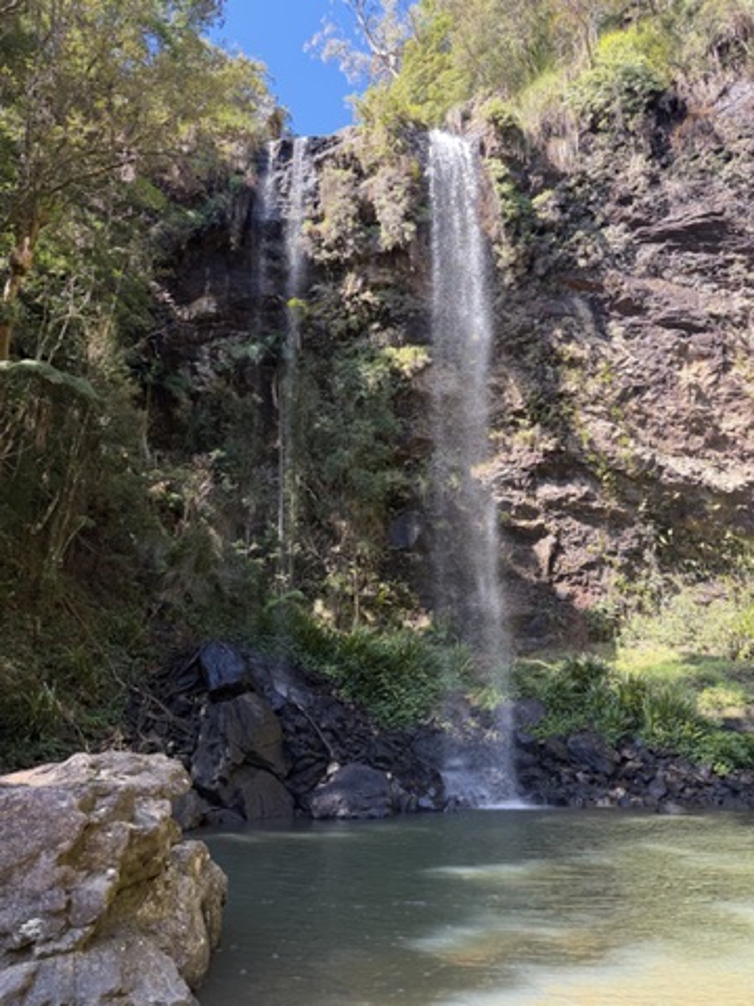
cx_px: 377
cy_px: 503
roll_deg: +0.1
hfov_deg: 56.8
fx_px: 697
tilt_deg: +18.9
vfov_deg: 71.6
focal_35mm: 24
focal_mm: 6.76
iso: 80
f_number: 1.78
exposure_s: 1/180
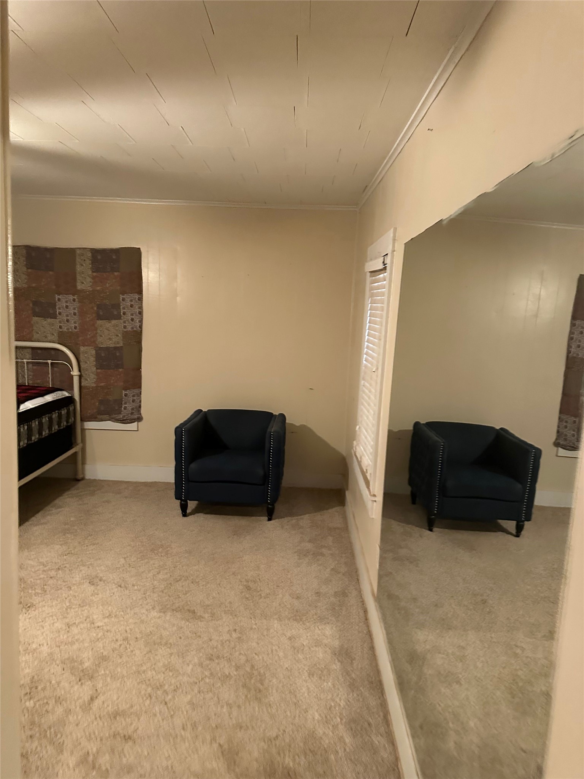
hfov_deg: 56.8
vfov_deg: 71.6
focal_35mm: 24
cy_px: 390
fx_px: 540
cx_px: 292
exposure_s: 1/40
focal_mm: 6.86
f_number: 1.78
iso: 800
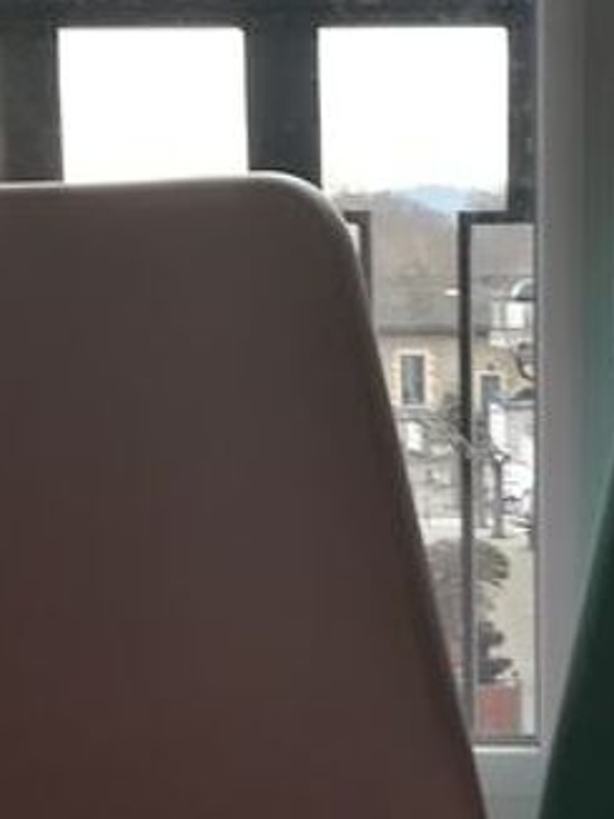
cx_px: 521
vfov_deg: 17.6
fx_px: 2509
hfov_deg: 13.9
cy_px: 1006
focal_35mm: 106
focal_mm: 3.83
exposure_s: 1/40
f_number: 2.2
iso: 80
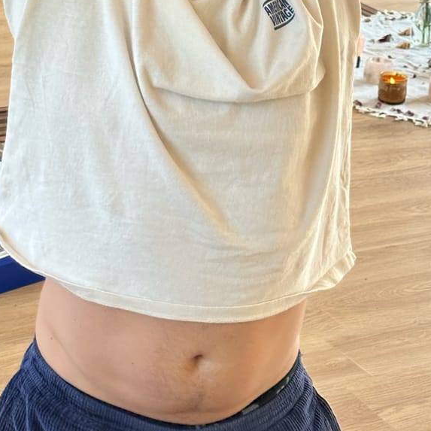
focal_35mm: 111
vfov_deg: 15.6
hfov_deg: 15.7
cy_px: 122
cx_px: 164
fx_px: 1564
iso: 80
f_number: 1.78
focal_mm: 6.86
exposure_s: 1/164
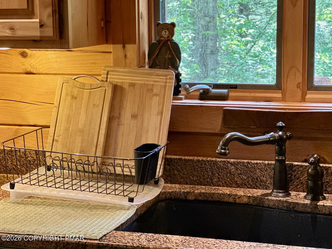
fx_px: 739
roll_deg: +0.6
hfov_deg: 25.3
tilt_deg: -8.4
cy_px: 124
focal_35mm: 77
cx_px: 166
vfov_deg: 19.1
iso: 400
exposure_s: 1/60
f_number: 2.8
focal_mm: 9
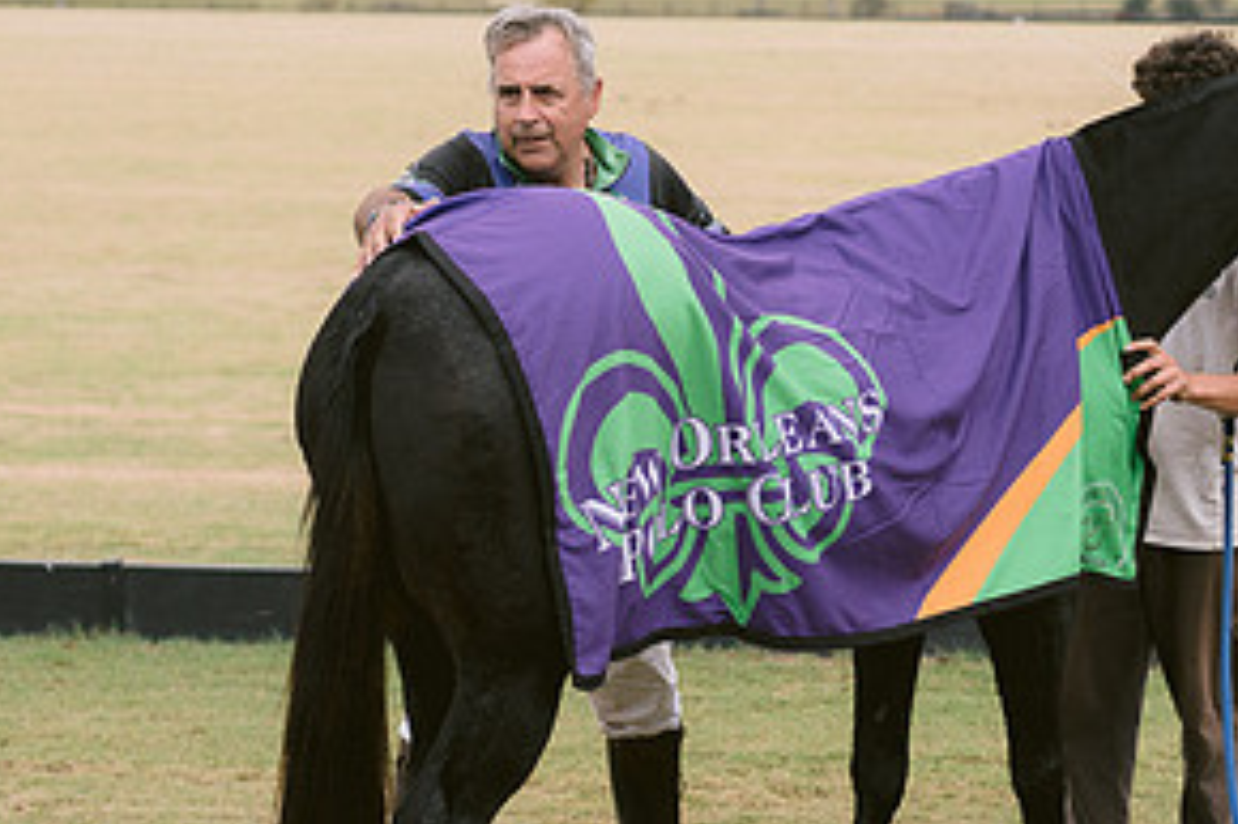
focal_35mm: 100
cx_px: 1007
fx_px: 3437
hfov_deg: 20.2
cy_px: 527
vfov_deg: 13.7
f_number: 2.8
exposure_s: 1/4000
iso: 200
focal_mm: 50
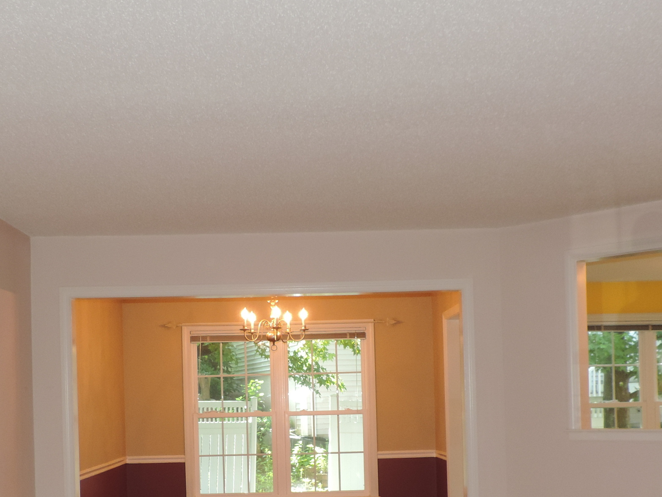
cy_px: 395
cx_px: 297
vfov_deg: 30.2
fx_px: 899
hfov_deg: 40.4
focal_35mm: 47
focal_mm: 4.3
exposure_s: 1/30
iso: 200
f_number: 3
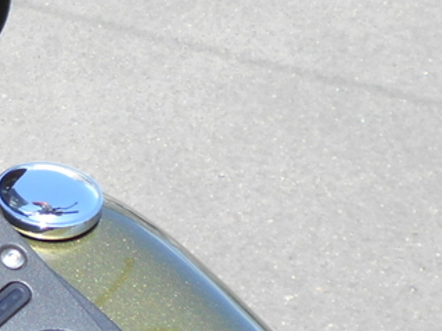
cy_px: -6
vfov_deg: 11.5
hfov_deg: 14.3
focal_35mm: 128
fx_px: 1634
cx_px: -241
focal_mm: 5.8
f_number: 3.6
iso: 80
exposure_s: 1/320
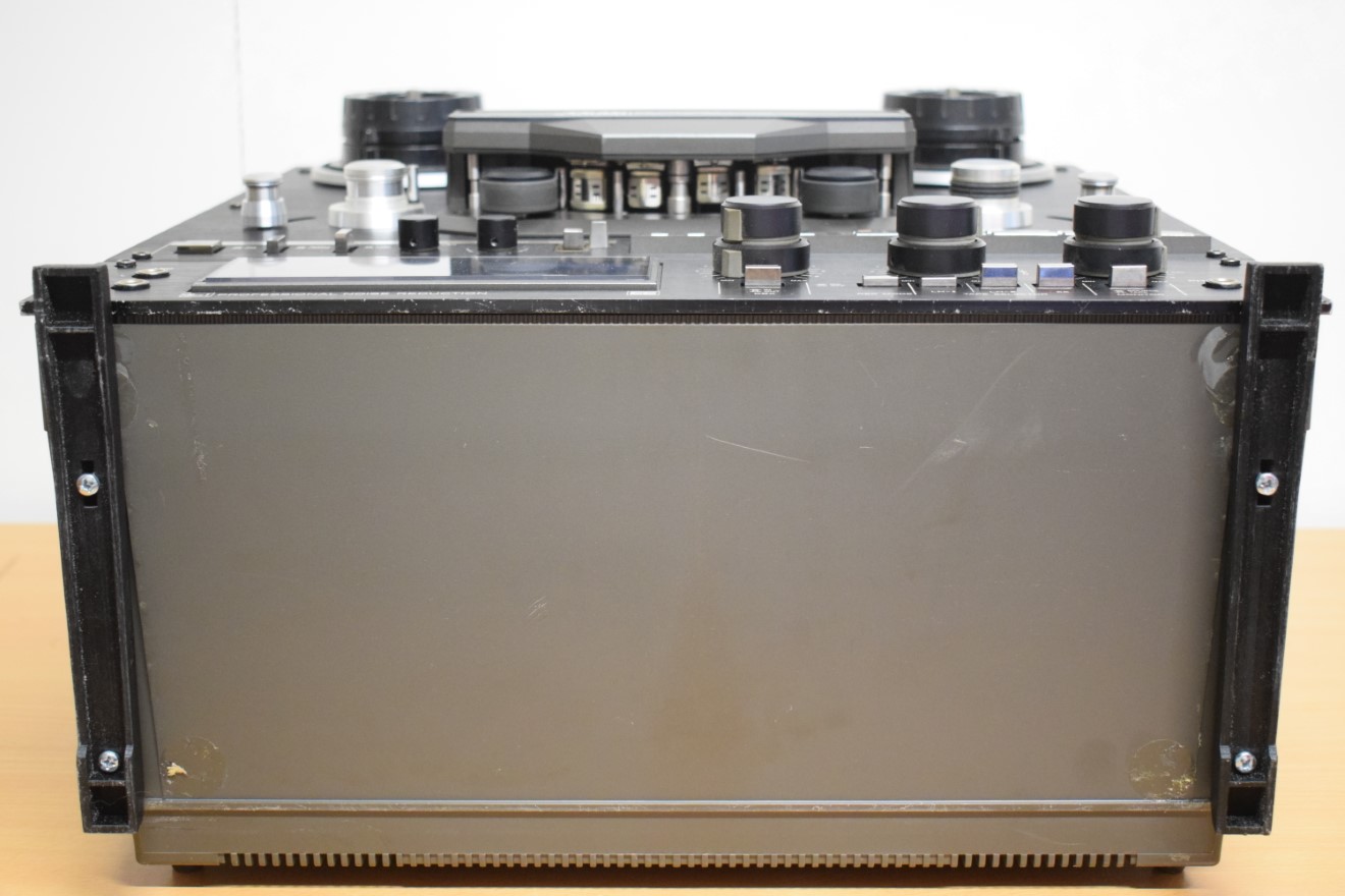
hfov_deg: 38.9
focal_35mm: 51
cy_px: 448
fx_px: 1905
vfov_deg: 26.5
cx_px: 672
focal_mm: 34
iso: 3200
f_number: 4.5
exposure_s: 1/60
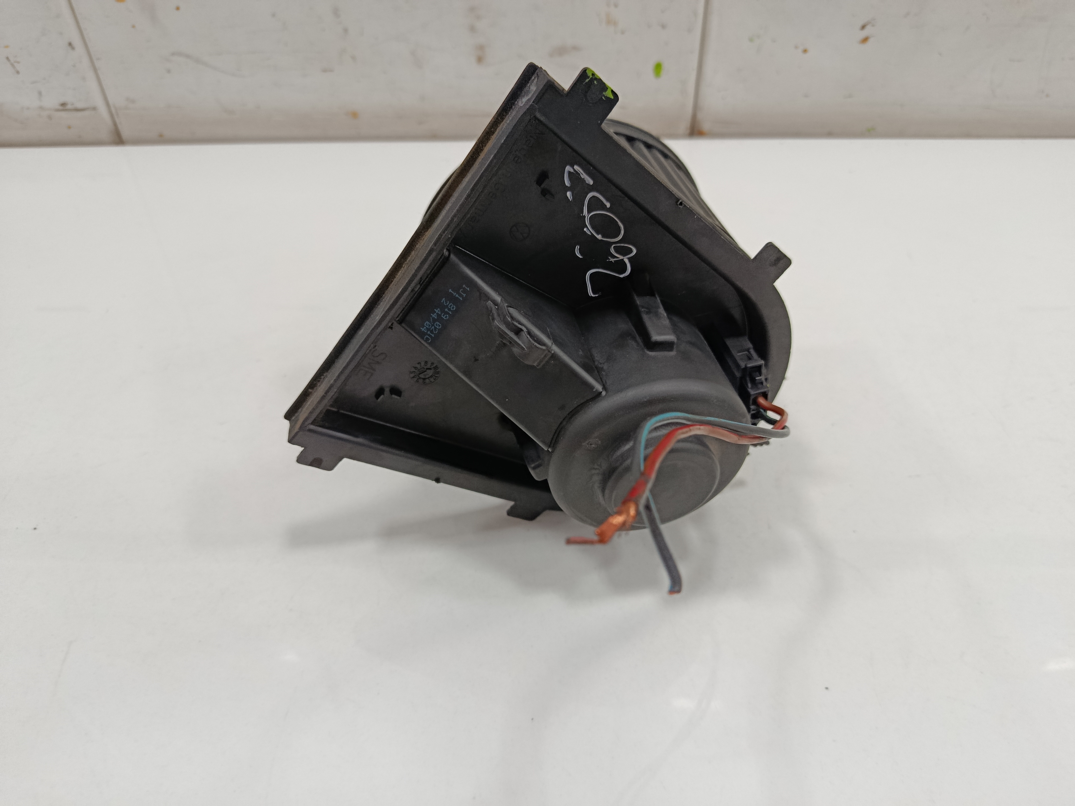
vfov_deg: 56.8
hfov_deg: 71.6
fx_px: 745
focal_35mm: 24
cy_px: 403
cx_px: 538
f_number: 1.7
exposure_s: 1/100
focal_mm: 5.24
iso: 1045
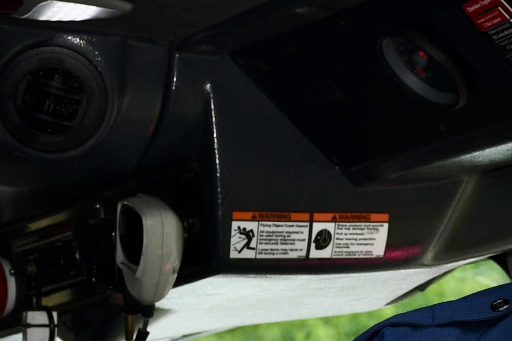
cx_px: 558
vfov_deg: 4.2
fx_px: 4608
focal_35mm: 324
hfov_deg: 6.3
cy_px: 385
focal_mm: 48
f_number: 8
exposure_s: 1/250
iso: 100
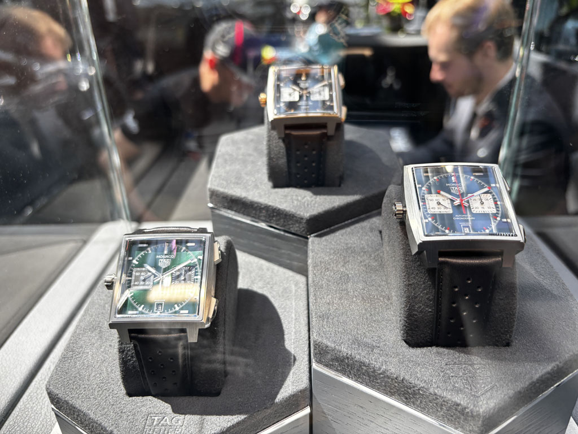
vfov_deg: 53.1
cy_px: 217
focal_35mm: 26
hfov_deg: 67.3
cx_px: 289
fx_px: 434
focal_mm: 5.96
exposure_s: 1/194
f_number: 1.6
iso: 40
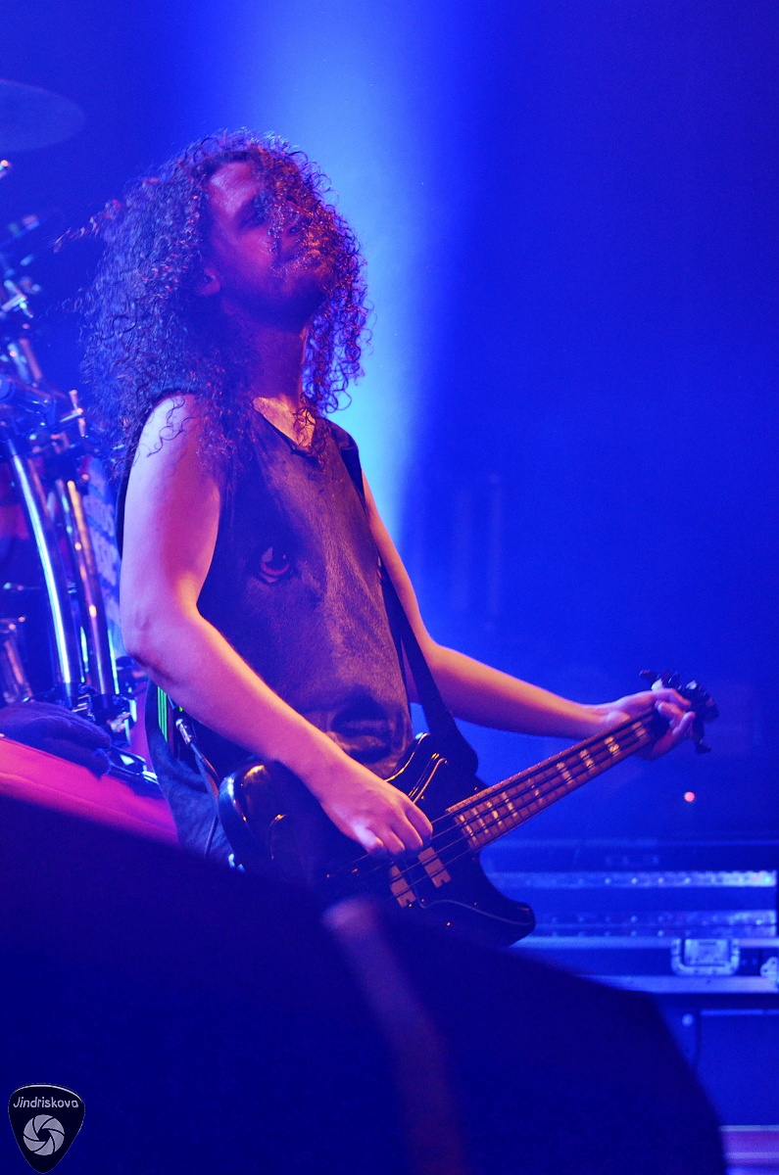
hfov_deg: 10.7
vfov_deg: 16.1
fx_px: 4156
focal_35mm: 128
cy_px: 588
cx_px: 390
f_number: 2.8
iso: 1250
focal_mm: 85
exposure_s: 1/200
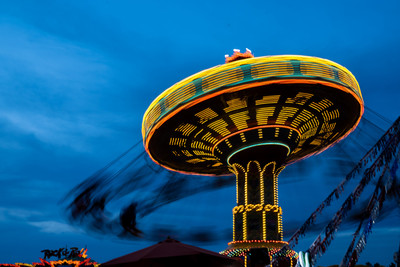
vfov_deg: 27.2
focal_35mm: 50
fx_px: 552
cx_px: 231
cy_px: 147
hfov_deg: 39.7
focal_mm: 43
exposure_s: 1/4
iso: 100
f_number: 13
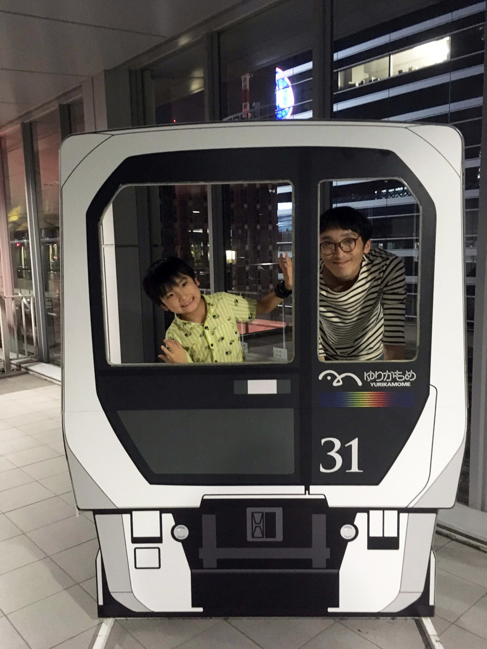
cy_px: 324
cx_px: 244
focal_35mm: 29
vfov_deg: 61.7
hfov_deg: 48.2
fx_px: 544
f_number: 2.2
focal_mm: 4.15
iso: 500
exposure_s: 1/15
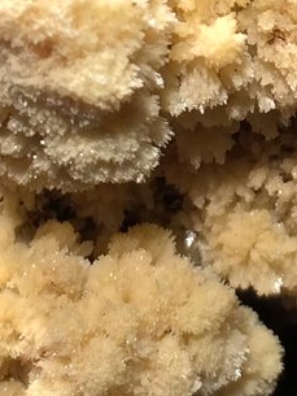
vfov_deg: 12.7
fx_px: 1738
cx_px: 339
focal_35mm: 152
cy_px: -64
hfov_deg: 9.7
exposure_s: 1/183
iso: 32
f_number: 2.2
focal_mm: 4.15
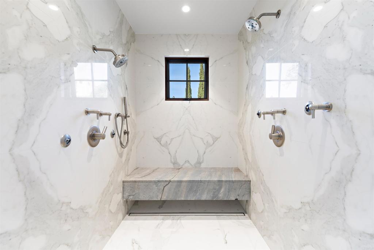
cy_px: 125
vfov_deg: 77.3
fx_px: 156
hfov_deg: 100.4
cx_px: 187
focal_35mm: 15
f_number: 7.1
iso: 125
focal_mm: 15
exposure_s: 1/1.67
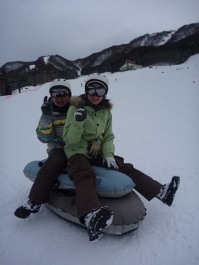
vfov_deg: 63.4
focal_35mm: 28
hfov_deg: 49.7
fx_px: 215
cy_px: 132
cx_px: 100
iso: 80
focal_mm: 4.9
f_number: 3.3
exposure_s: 1/500
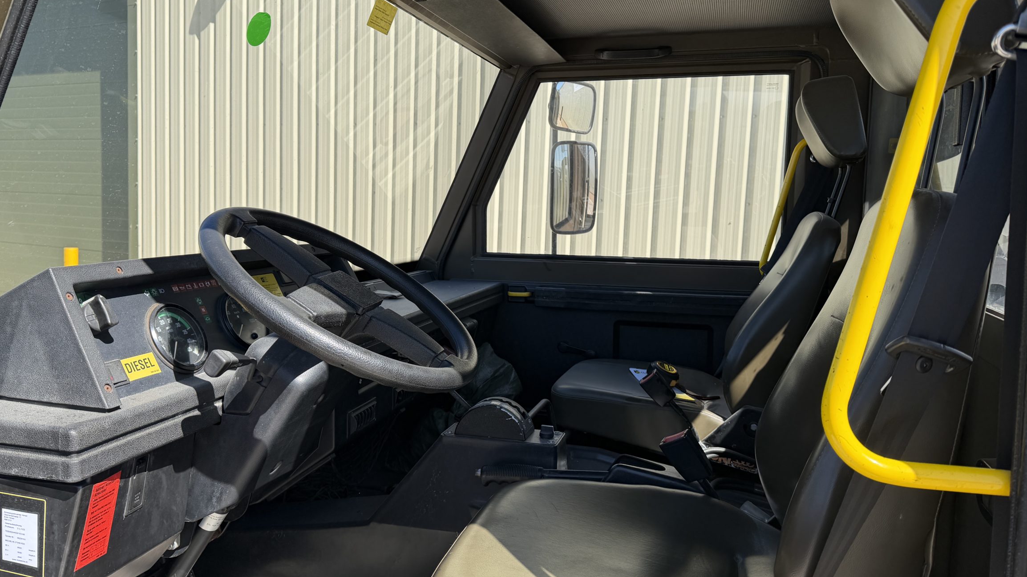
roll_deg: -1.5
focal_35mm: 29
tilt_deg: -4.9
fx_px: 790
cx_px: 513
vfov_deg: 40.2
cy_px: 282
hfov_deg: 66.1
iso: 80
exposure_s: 1/2053
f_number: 1.78
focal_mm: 6.76
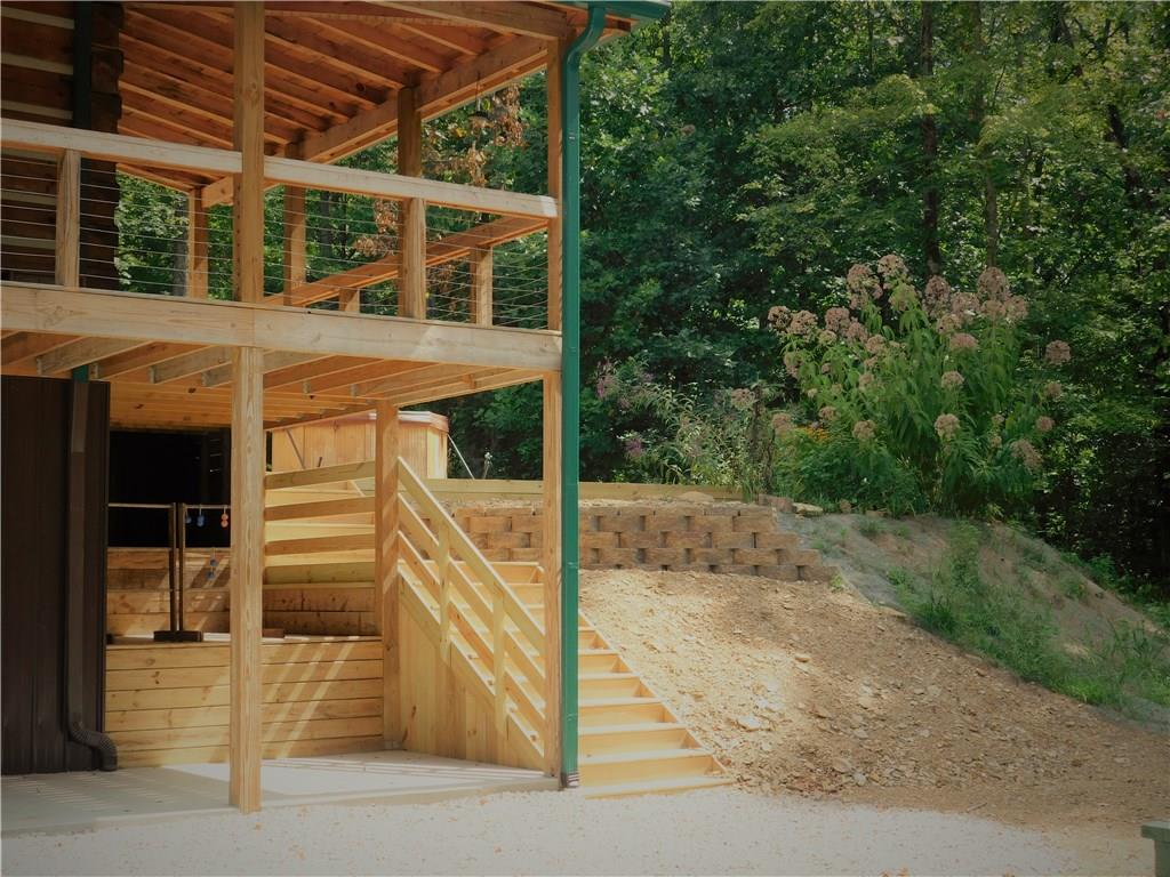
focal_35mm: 51
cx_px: 585
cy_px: 438
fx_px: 1724
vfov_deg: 28.6
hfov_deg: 37.5
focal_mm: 9
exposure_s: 1/200
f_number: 3.8
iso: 125
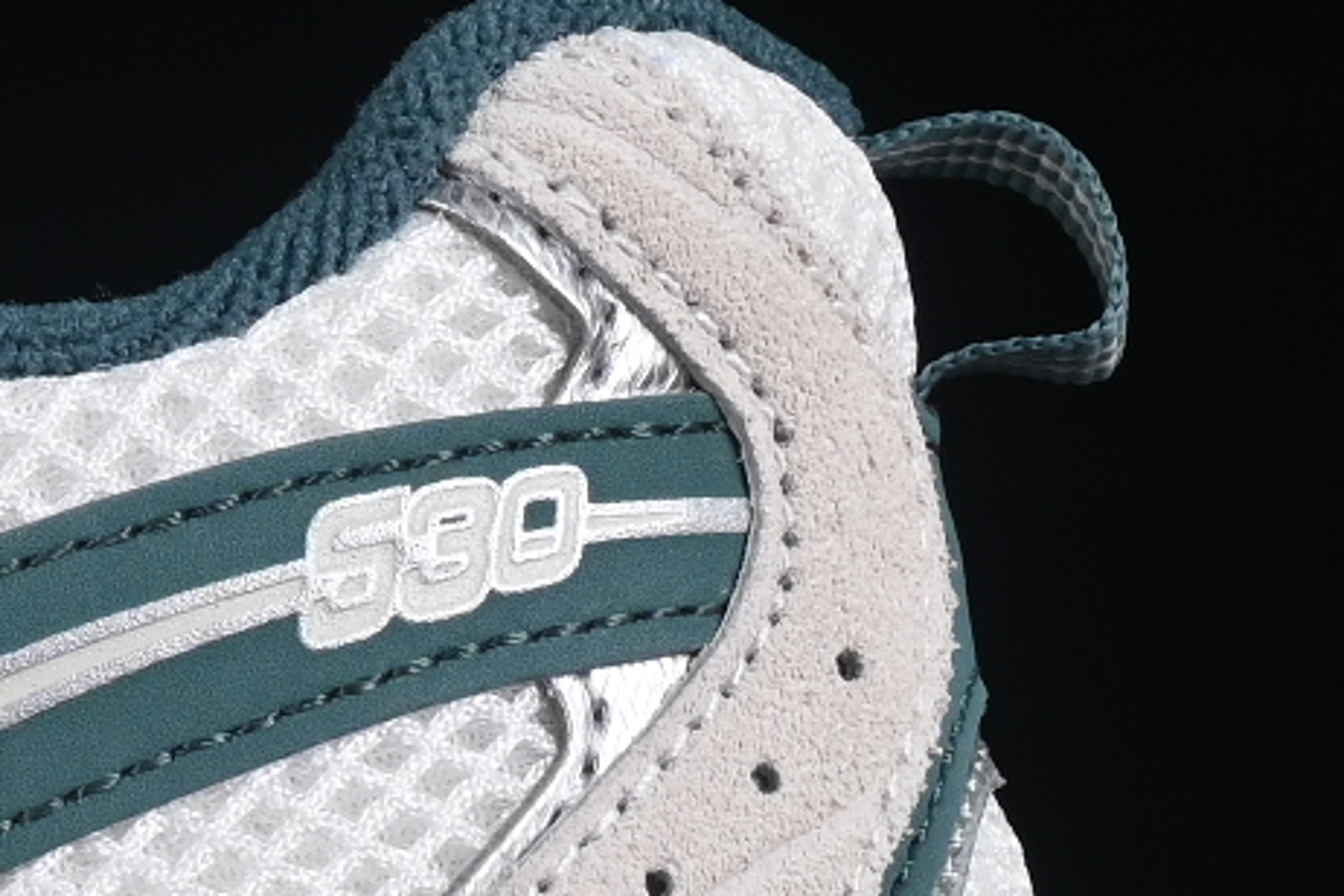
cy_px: 367
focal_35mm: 452
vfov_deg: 3.0
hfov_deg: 4.5
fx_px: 16873
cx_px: -1379
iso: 160
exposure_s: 1/80
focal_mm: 50
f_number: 8
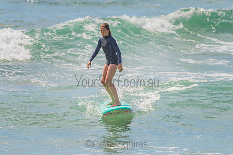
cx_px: 113
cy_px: 60
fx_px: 3971
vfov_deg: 2.2
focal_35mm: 613
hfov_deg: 3.4
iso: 450
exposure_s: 1/1250
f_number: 5.6
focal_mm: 500
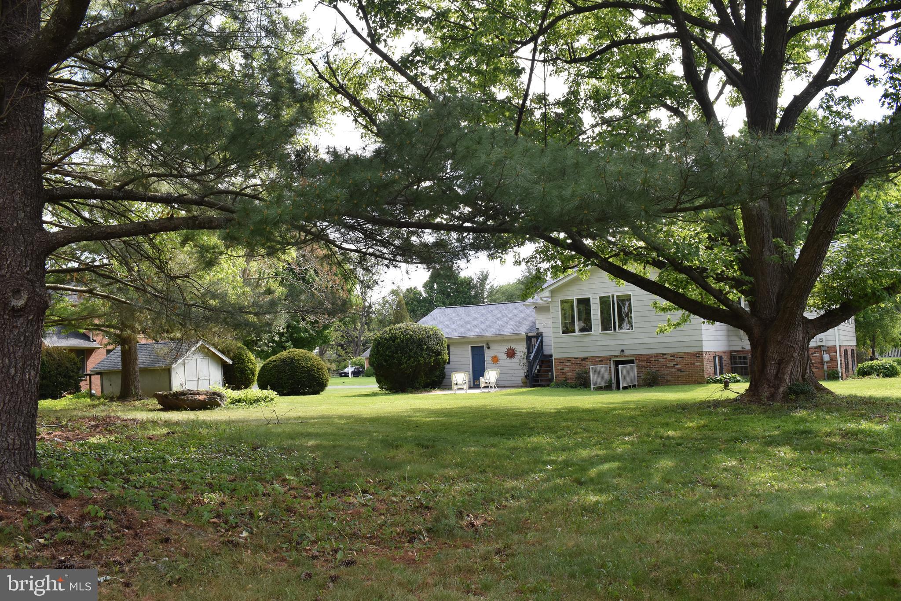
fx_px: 826
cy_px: 300
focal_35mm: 33
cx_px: 450
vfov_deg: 40.0
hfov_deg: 57.2
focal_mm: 22
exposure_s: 1/250
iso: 320
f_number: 8
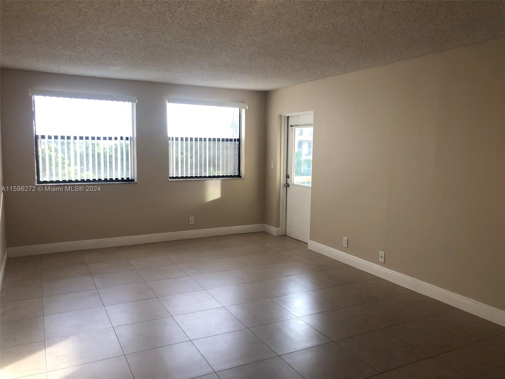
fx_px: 408
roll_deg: +0.3
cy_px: 190
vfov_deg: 49.7
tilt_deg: -7.7
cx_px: 252
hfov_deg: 63.4
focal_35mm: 28
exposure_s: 1/120
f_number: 1.8
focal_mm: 4
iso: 50
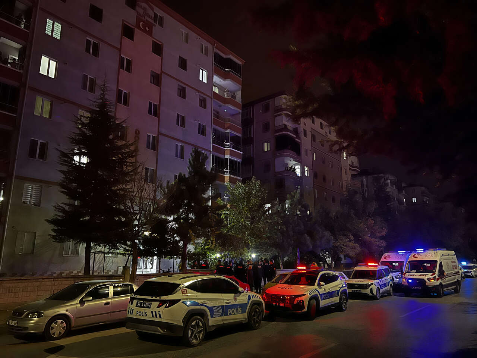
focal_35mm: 26
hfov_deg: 67.3
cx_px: 238
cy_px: 179
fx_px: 358
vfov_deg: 53.1
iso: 1000
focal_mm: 5.7
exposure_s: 1/20
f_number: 1.5
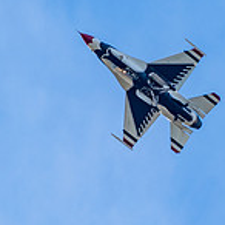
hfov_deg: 2.2
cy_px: 119
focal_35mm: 812
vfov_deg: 2.2
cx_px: 148
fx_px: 5971
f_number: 5
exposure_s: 1/1000
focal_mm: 200
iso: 100
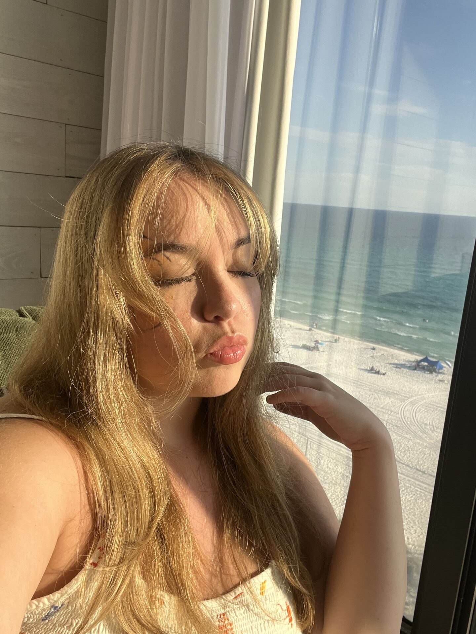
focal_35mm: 30
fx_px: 550
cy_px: 317
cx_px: 238
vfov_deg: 60.0
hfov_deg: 46.8
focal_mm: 2.71
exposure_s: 1/347
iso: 32
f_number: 2.2
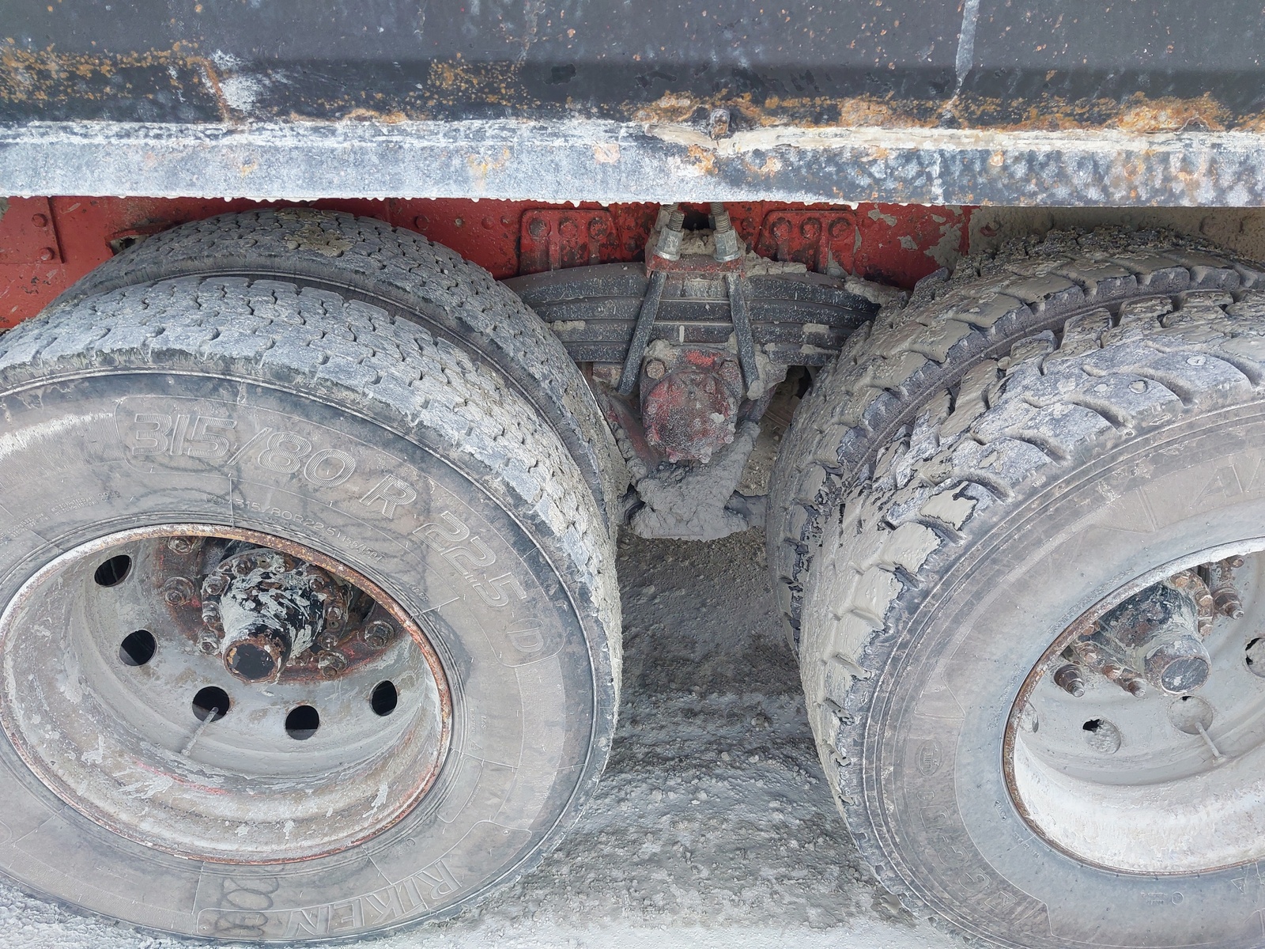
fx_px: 1096
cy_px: 474
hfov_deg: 60.0
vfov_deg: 46.8
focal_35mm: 30
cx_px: 632
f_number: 1.8
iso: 32
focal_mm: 4.6
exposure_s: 1/100
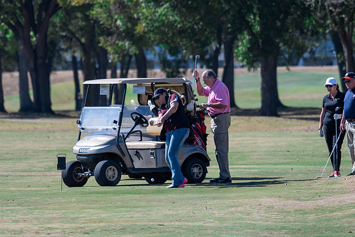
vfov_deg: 2.7
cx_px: 178
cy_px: 118
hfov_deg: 4.0
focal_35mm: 510
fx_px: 5030
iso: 400
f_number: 5.6
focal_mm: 340
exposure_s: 1/1600
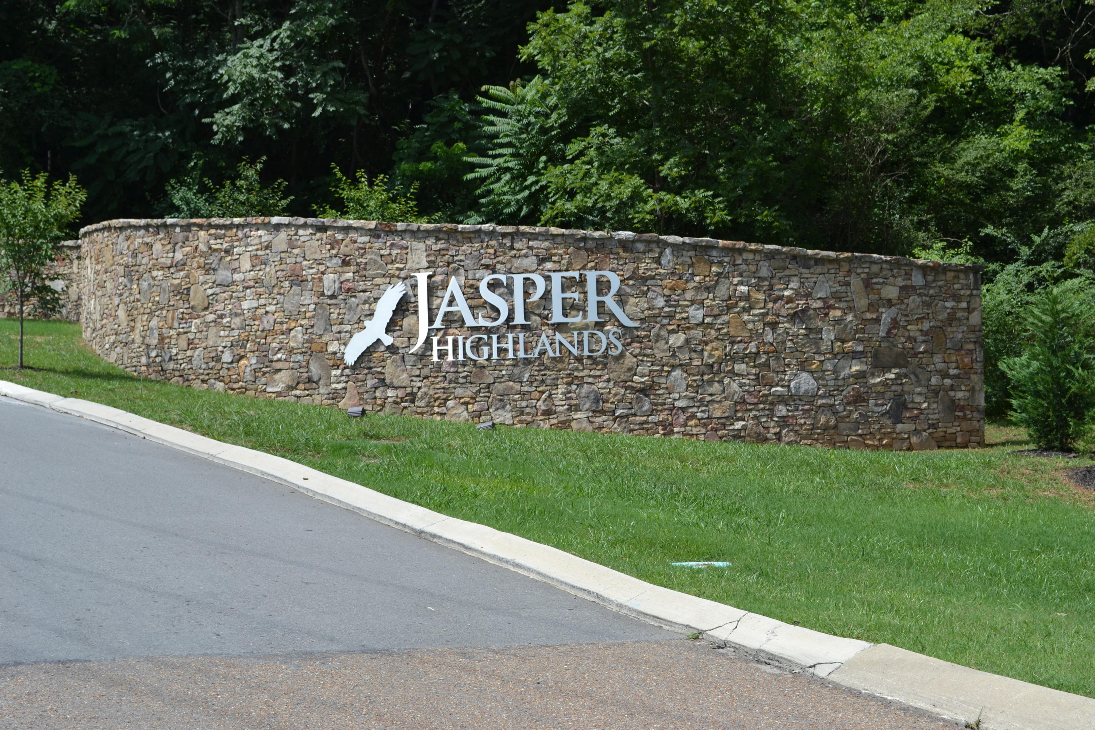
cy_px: 365
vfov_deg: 22.6
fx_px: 1825
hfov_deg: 33.4
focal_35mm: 60
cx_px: 548
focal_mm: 40
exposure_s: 1/250
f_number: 8
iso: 100
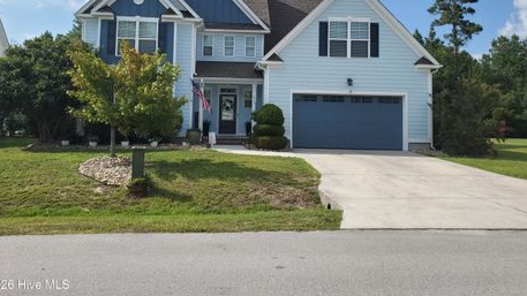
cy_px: 88
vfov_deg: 37.2
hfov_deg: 62.6
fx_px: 433
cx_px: 265
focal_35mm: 31
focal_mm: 4.3
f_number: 2.4
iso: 50
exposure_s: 1/1675
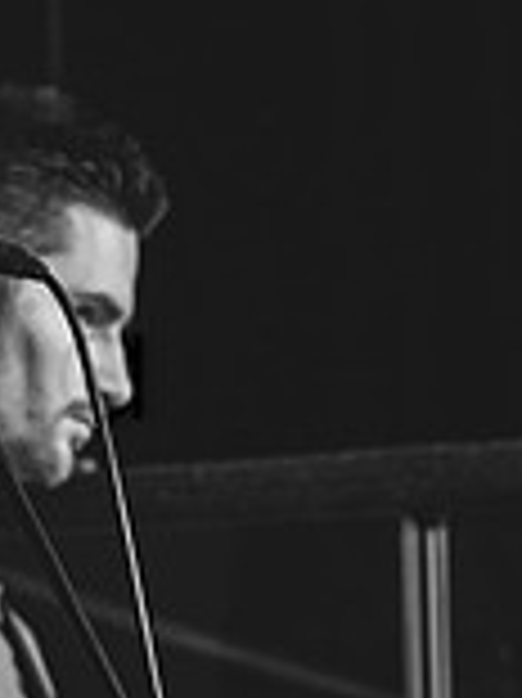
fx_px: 10510
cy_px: 475
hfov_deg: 2.8
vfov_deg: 3.8
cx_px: -496
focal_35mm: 522
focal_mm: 133
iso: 1600
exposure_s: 1/125
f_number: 5
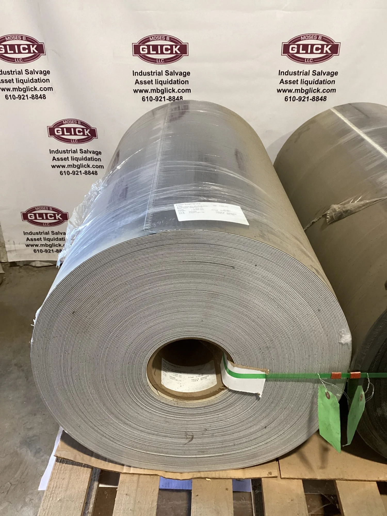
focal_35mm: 31
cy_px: 258
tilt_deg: -27.9
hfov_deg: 45.4
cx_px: 194
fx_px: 462
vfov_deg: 58.4
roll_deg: +2.0
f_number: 2.4
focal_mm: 3.3
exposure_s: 1/60
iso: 320
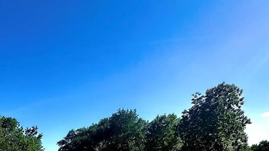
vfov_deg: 34.5
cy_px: 159
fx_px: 214
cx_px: 93
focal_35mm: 30
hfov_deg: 63.0
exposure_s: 1/1366
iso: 40
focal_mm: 2.22
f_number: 2.2
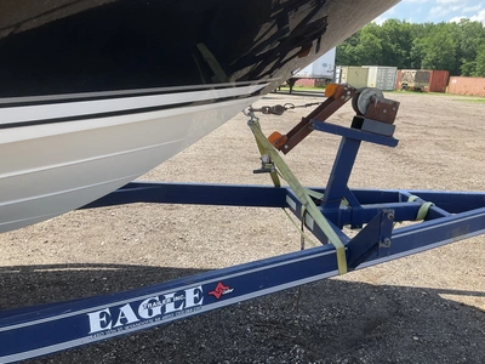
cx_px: 242
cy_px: 182
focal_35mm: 29
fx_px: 406
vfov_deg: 48.2
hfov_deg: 61.7
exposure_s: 1/666
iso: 25
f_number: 1.8
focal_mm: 3
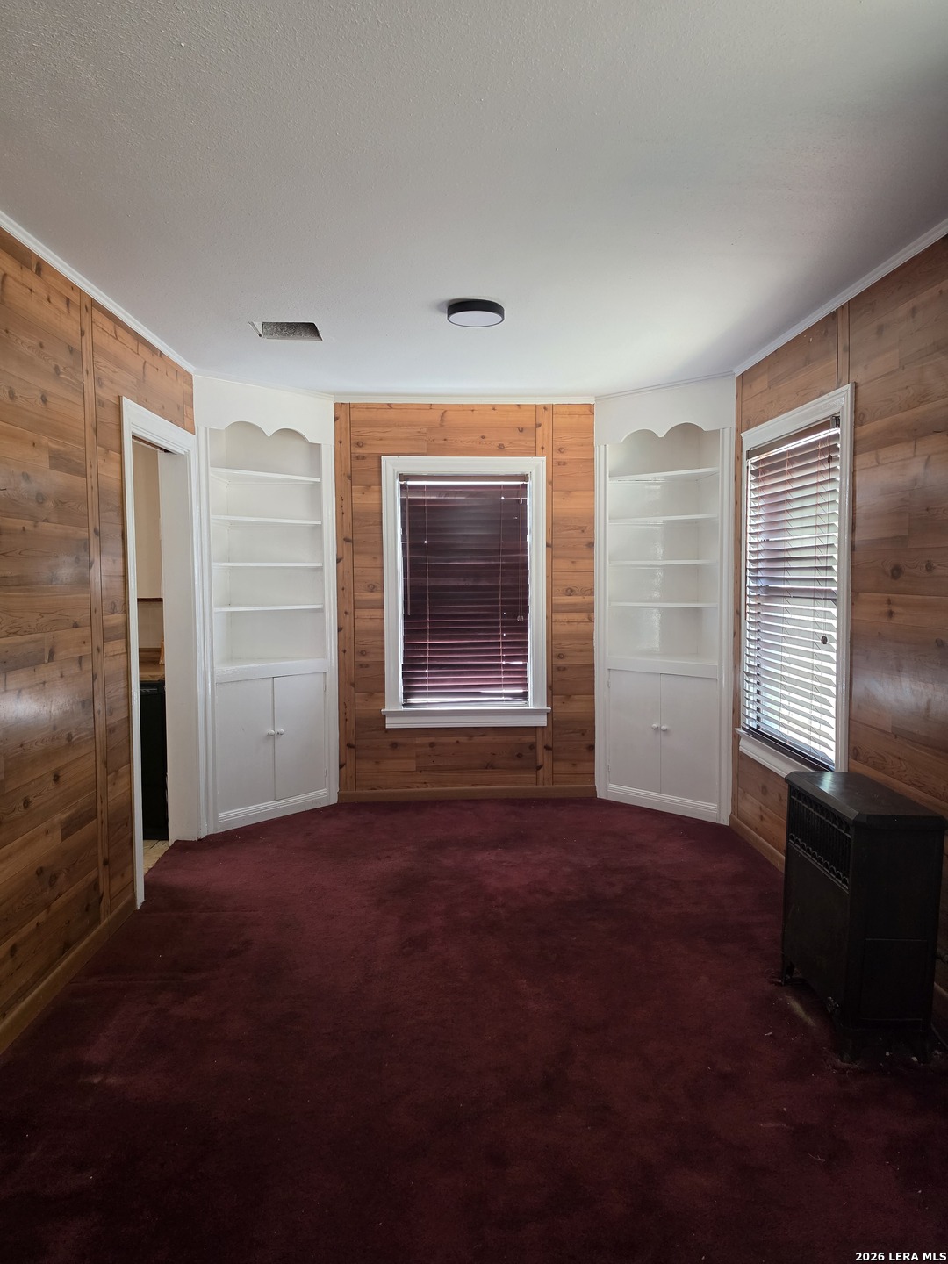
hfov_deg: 58.9
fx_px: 840
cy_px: 632
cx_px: 474
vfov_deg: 73.9
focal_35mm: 23
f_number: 1.4
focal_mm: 6.5
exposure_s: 1/120
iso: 320
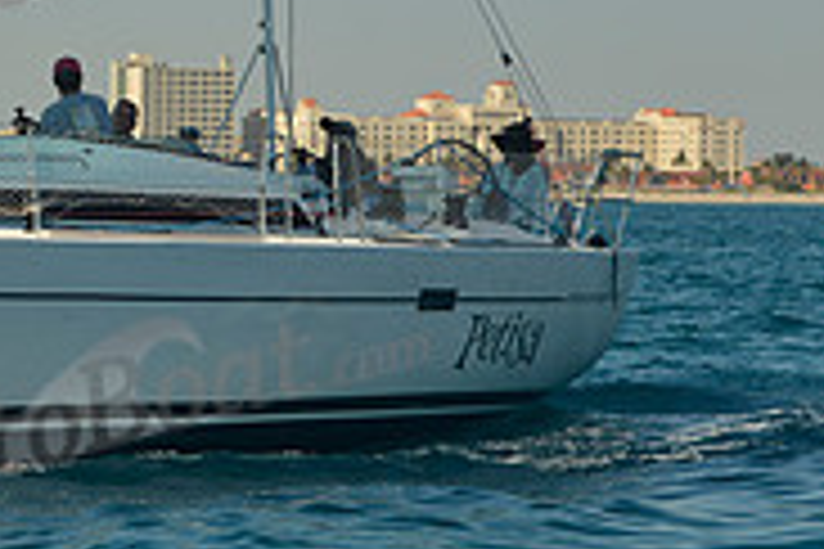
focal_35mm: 222
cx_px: -432
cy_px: 241
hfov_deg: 9.0
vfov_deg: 6.2
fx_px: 5081
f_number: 7.1
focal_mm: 70
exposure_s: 1/640
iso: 200
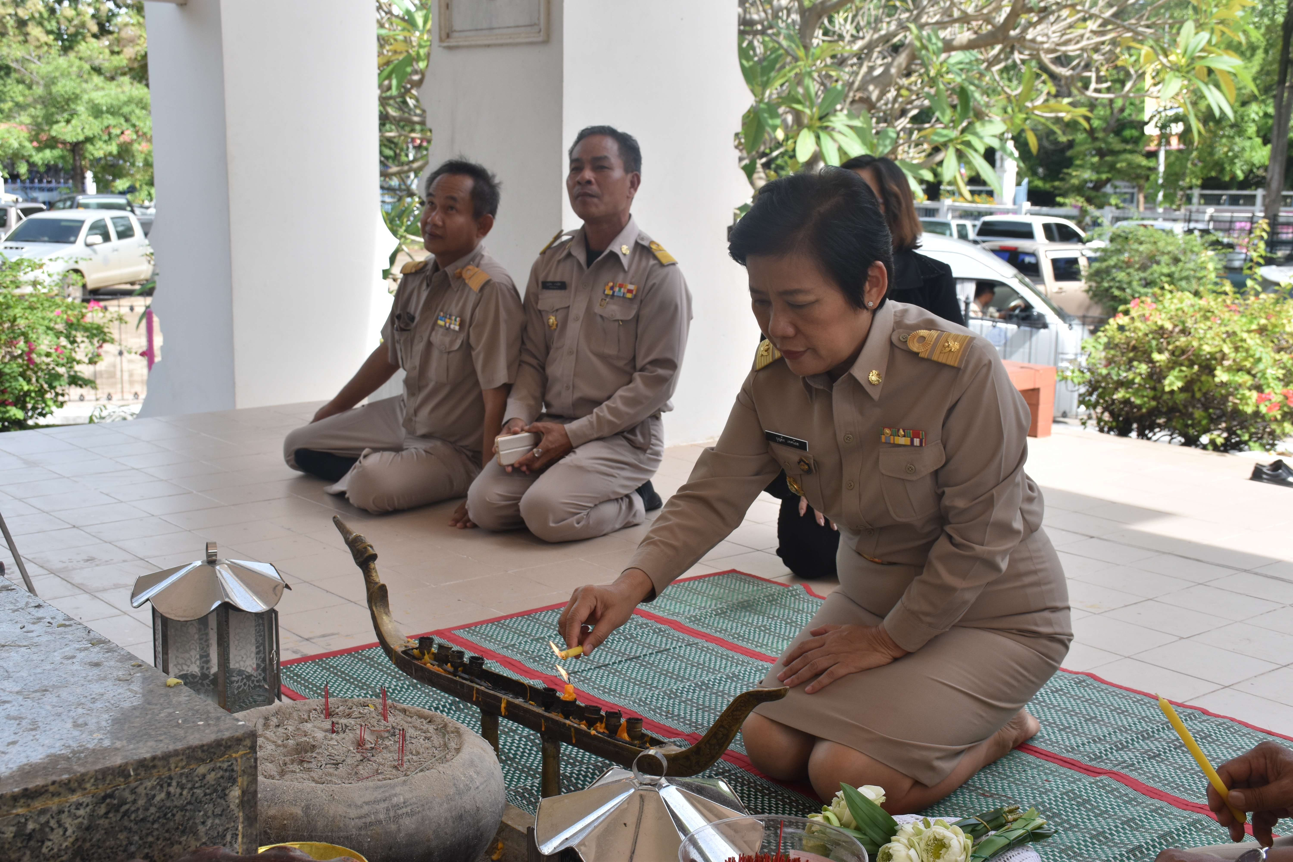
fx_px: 1616
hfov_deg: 43.6
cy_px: 431
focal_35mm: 45
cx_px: 646
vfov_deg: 29.9
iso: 200
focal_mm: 30
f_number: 8
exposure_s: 1/250
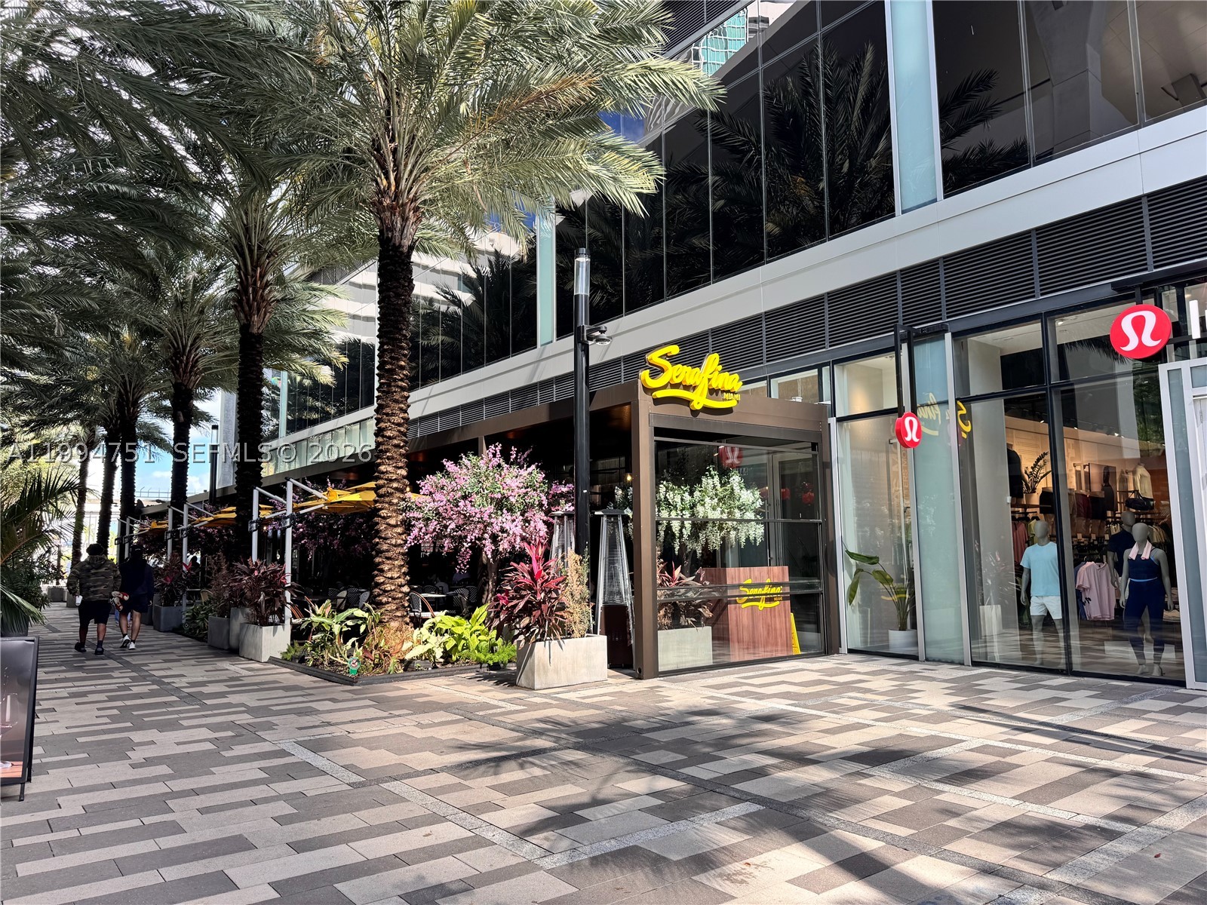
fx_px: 837
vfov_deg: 56.8
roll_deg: +0.3
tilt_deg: +6.2
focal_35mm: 24
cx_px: 604
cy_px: 452
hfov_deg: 71.6
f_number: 1.78
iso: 80
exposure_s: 1/553
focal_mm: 6.76
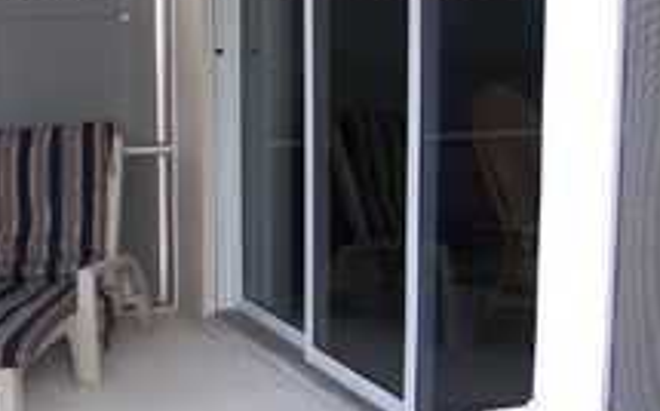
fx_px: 1240
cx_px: 104
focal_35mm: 69
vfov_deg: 18.8
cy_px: 227
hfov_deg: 28.9
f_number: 2.8
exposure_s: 1/125
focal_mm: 8
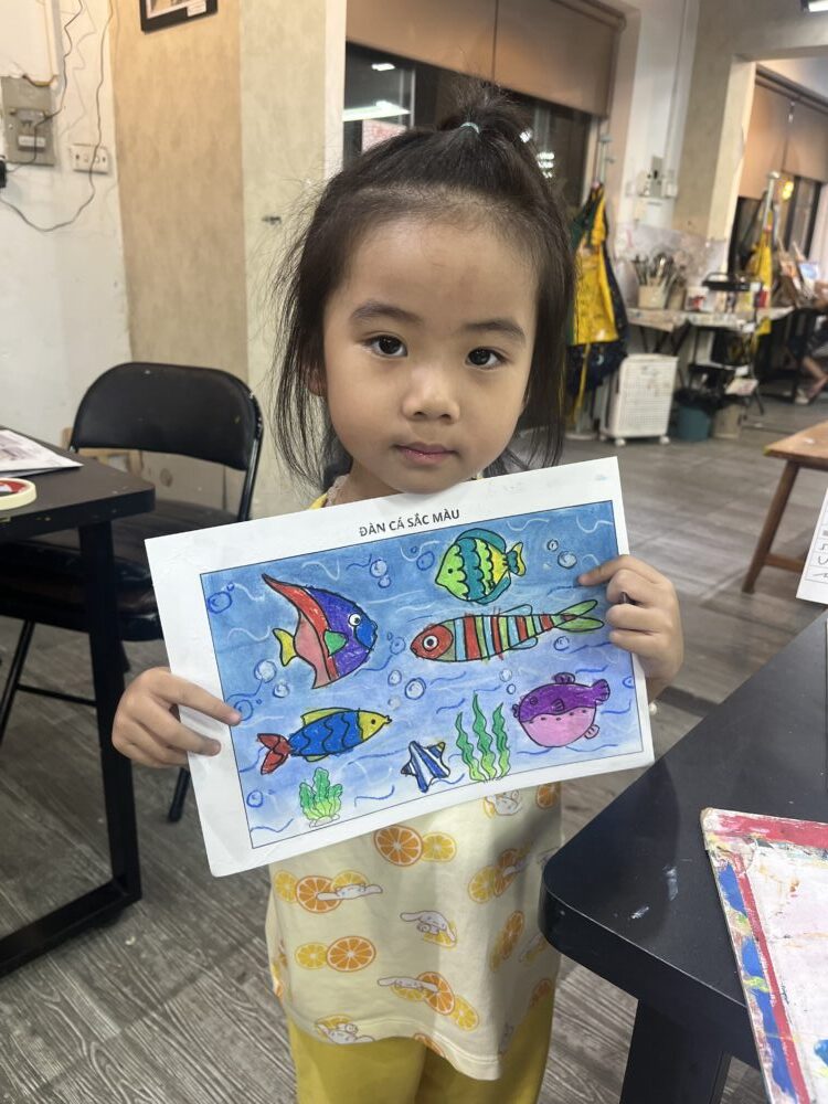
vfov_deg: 67.3
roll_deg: -1.8
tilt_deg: -20.0
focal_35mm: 26
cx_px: 414
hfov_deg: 53.1
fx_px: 829
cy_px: 552
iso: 125
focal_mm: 5.1
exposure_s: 1/100
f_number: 1.6
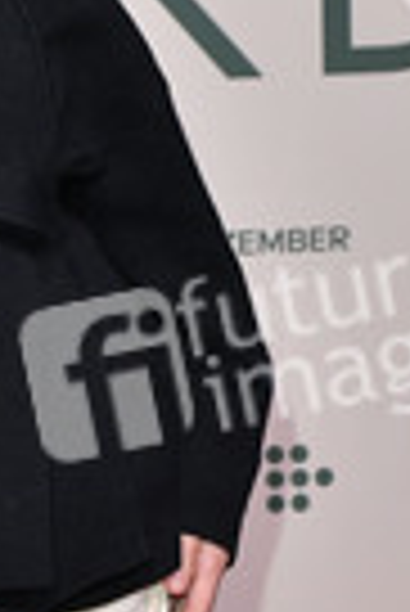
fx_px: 2999
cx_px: -158
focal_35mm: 176
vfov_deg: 11.6
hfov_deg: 7.7
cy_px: 130
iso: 2500
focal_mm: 60
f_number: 6.3
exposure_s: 1/250
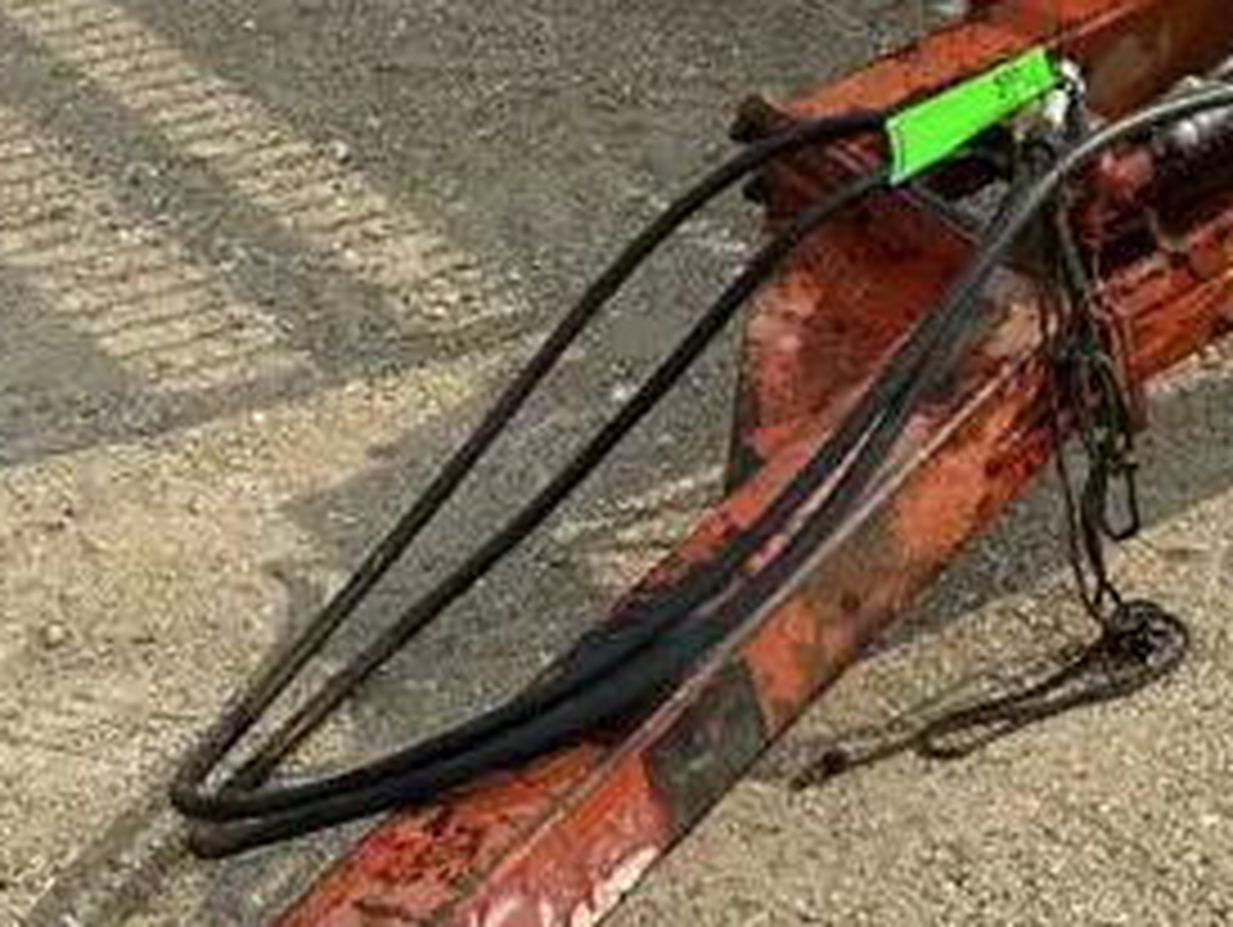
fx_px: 2995
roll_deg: +2.9
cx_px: 868
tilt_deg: -23.5
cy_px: 320
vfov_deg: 17.6
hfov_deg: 23.1
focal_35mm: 84
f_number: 1.78
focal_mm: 6.86
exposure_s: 1/3597
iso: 80
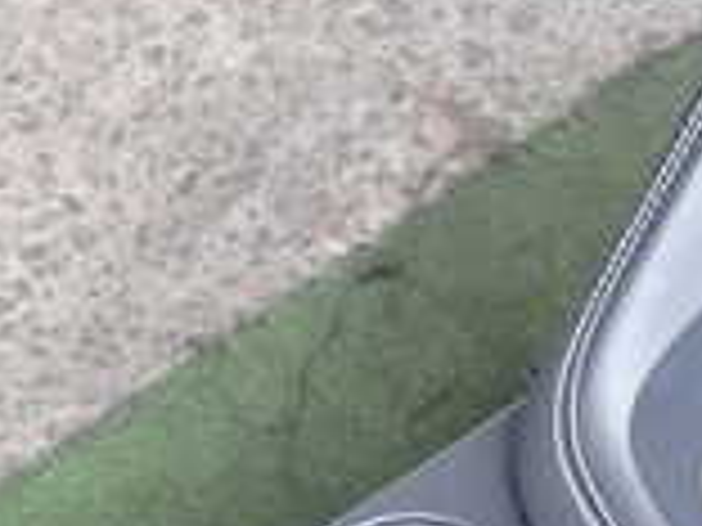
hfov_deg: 20.4
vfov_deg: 14.2
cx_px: 436
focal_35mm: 96
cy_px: 841
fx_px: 1947
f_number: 2
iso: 100
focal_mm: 4.5
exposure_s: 1/60
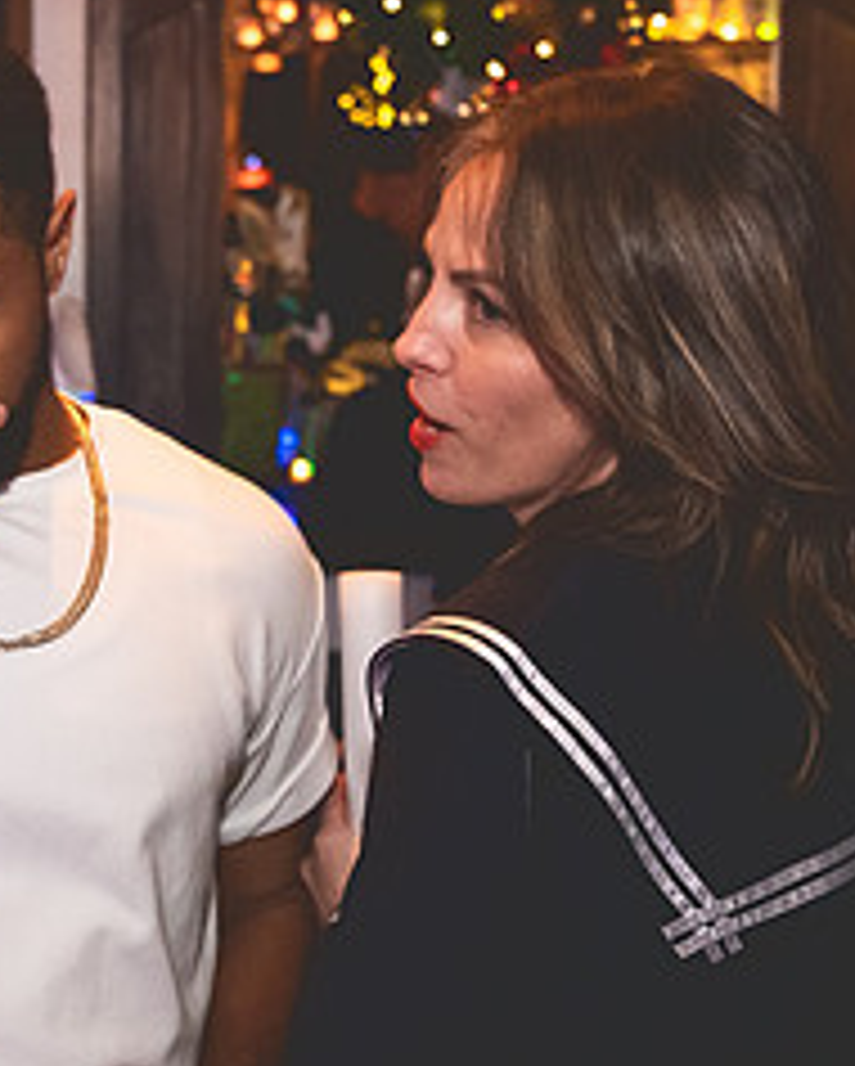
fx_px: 2211
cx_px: -122
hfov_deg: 20.7
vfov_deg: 27.1
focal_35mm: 70
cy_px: 539
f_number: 2.8
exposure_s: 1/100
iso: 3200
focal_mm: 24
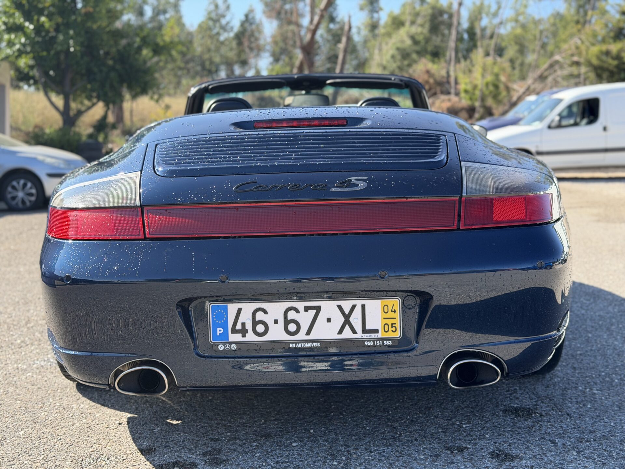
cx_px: 312
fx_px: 867
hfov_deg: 39.7
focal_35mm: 48
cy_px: 234
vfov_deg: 30.3
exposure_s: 1/1403
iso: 100
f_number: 1.78
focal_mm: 6.76
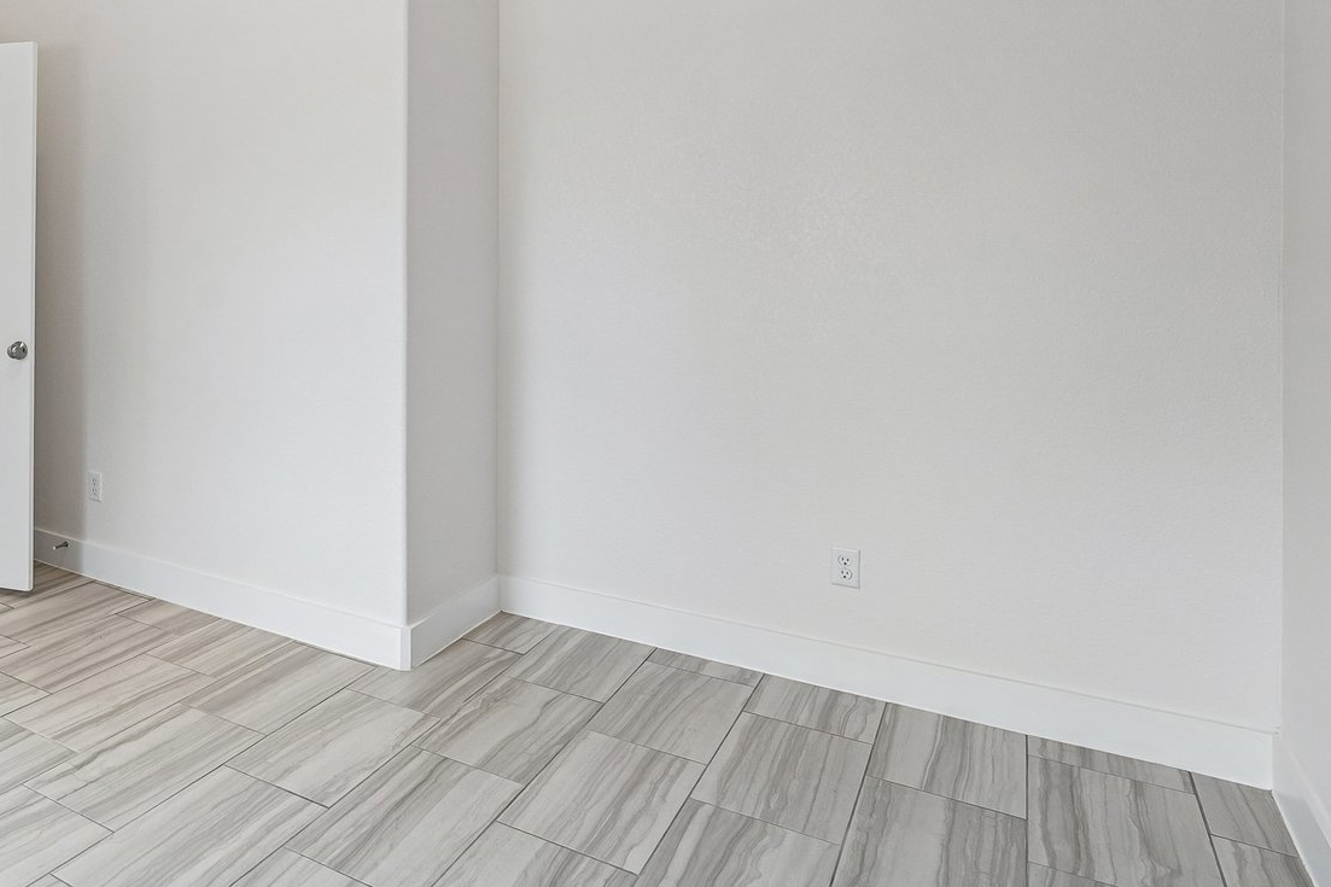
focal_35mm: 27
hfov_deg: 57.6
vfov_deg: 46.6
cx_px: 133
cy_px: 262
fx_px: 1002
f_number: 8
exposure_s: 1/13
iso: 400
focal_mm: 14.6
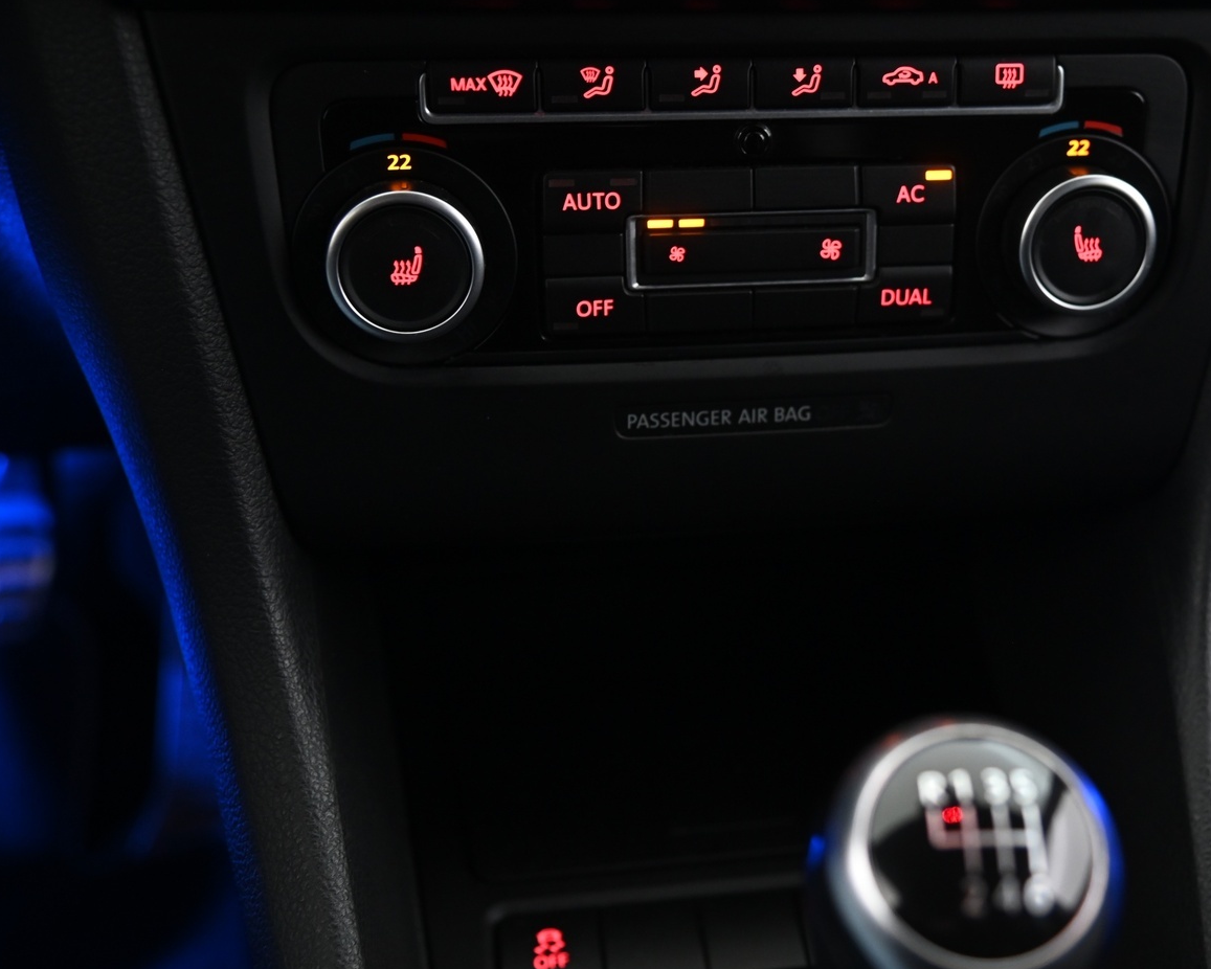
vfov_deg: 30.3
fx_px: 1792
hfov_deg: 37.1
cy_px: 476
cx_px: 777
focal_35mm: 50
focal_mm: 38
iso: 2000
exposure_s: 1/13
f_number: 4
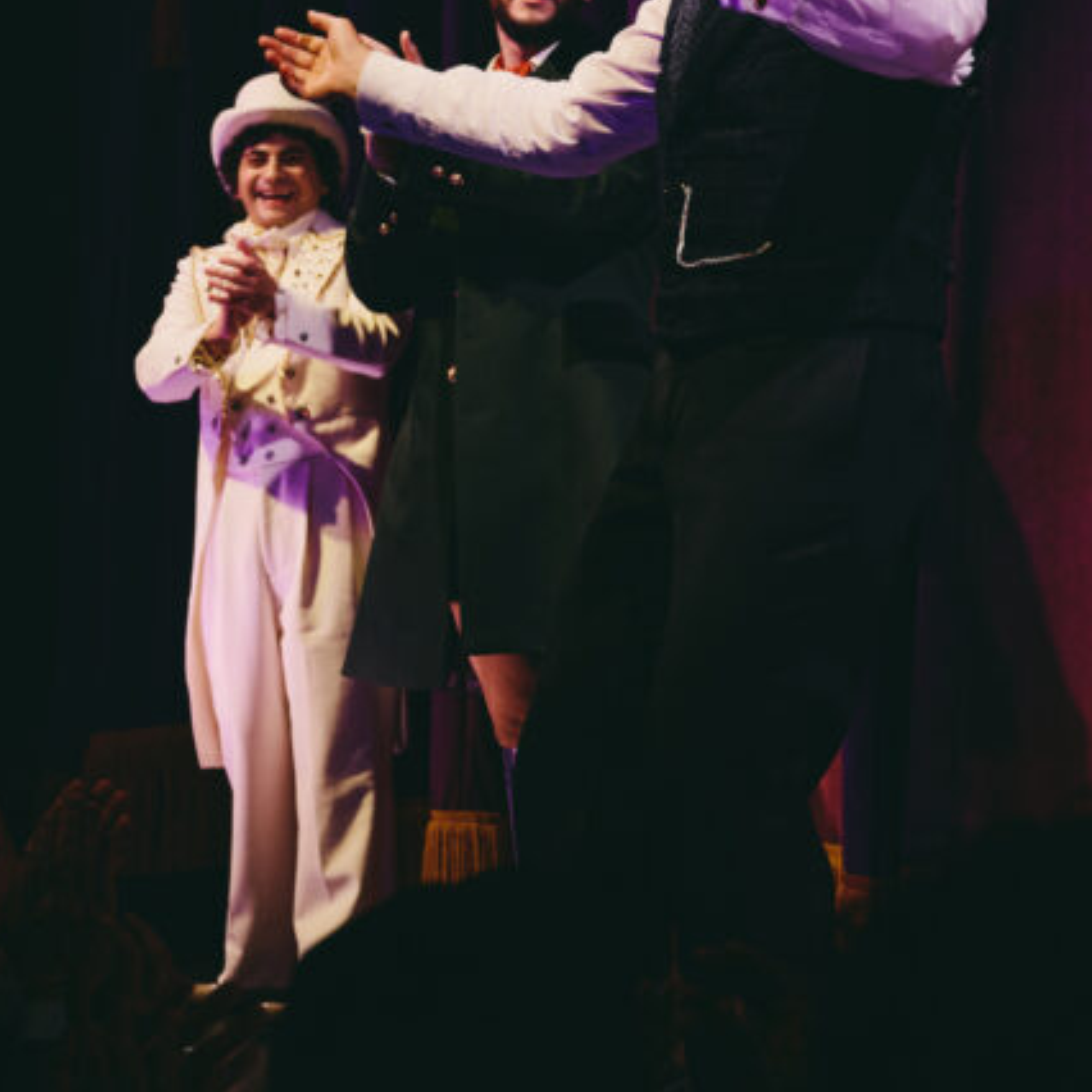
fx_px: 3355
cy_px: 250
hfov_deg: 18.2
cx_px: 972
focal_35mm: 94
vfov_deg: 18.4
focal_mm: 46
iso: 800
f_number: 4
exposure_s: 1/320
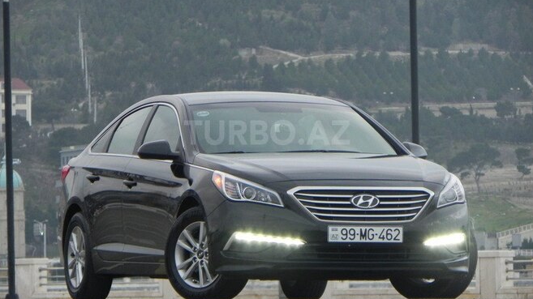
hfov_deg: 5.9
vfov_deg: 3.3
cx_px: 267
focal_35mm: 369
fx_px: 5213
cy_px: 132
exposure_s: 1/47.4
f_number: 5
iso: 400
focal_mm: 59.9
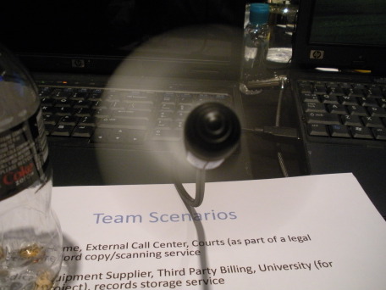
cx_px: 193
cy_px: 145
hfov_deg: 51.4
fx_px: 401
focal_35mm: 36
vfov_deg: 39.7
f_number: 3.5
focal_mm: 6.3
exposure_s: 1/47.7
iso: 400
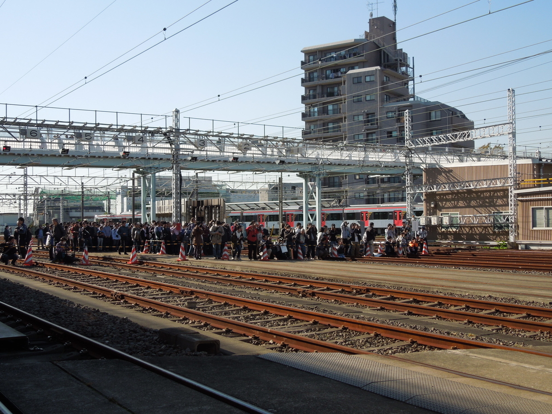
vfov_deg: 33.6
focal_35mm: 43
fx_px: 686
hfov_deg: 43.9
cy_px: 207
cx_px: 276
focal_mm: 7.8
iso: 100
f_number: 3.9
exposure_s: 1/800
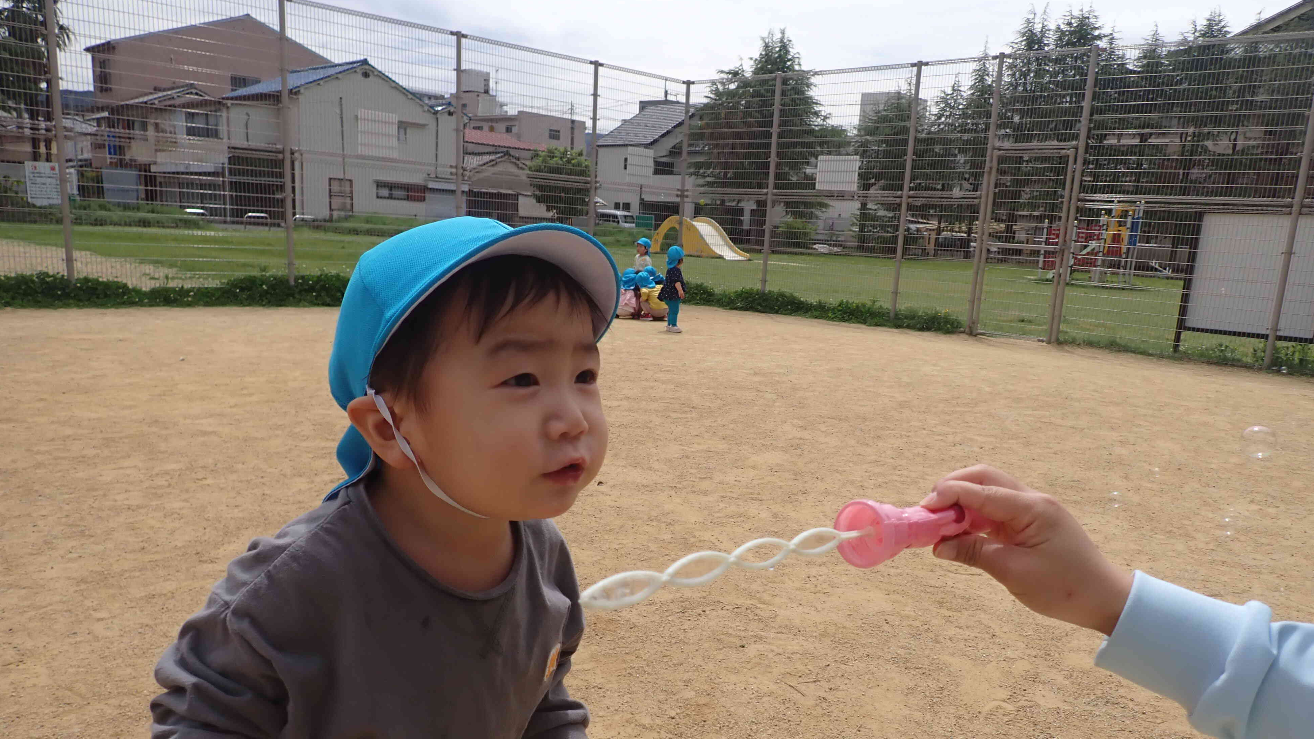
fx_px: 976
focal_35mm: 28
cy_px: 470
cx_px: 673
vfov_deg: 41.1
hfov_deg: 67.9
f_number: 8
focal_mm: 4.5
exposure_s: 1/400
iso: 100
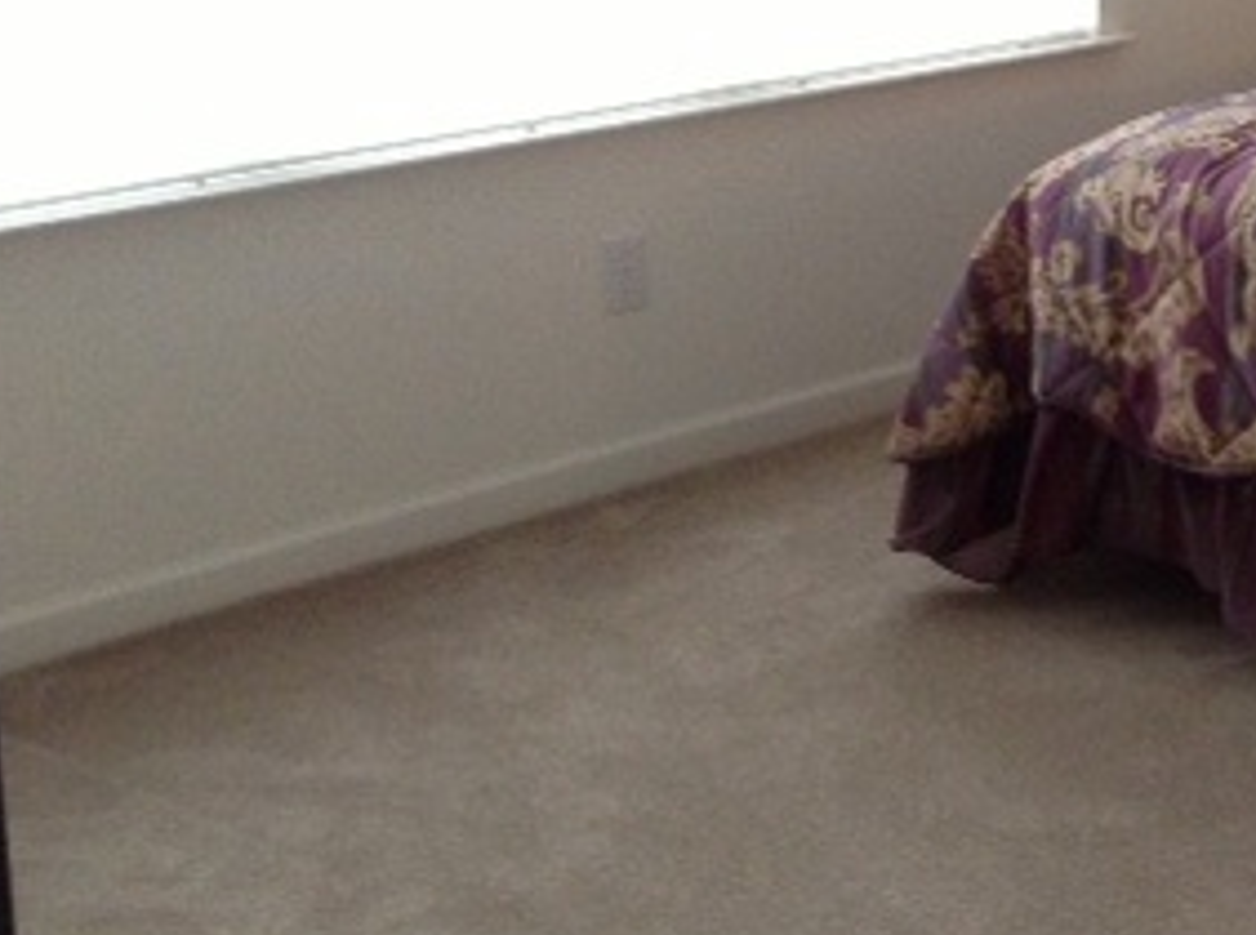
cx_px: 1354
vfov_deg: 19.3
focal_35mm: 75
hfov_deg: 24.4
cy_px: 169
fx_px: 2714
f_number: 2.4
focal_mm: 3.3
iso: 125
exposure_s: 1/24
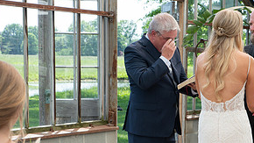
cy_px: 157
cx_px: 196
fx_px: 795
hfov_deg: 18.0
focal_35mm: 118
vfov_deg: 10.2
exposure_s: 1/200
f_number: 5.6
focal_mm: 52
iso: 160
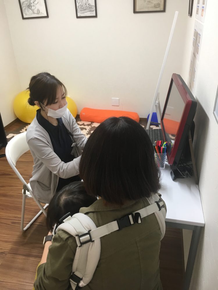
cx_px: 109
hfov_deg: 48.2
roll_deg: +3.3
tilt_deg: -27.3
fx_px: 244
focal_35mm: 29
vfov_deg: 61.7
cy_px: 145
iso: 80
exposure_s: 1/30
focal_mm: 4.15
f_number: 2.2
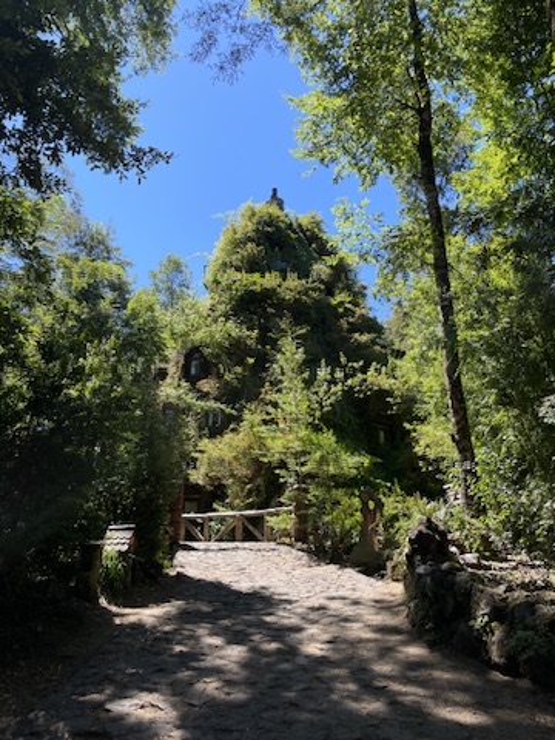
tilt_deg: +19.3
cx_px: 278
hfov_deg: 53.1
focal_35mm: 26
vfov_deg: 67.3
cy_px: 370
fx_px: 556
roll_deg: -0.7
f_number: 1.6
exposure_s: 1/1490
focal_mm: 4.2
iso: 50
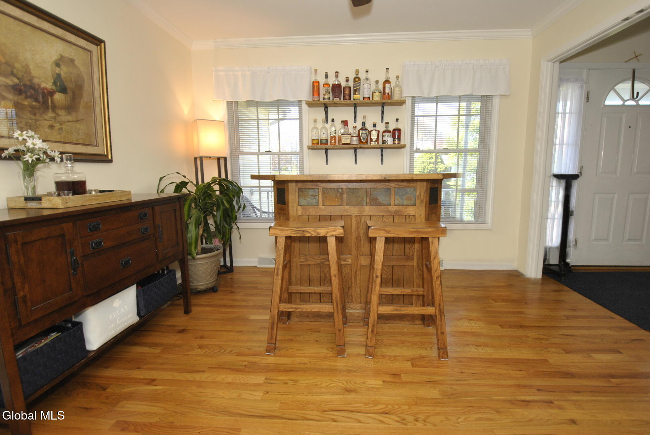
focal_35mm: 16
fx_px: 298
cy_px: 218
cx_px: 325
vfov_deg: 72.2
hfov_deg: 94.9
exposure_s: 1/160
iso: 400
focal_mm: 11
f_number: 3.5
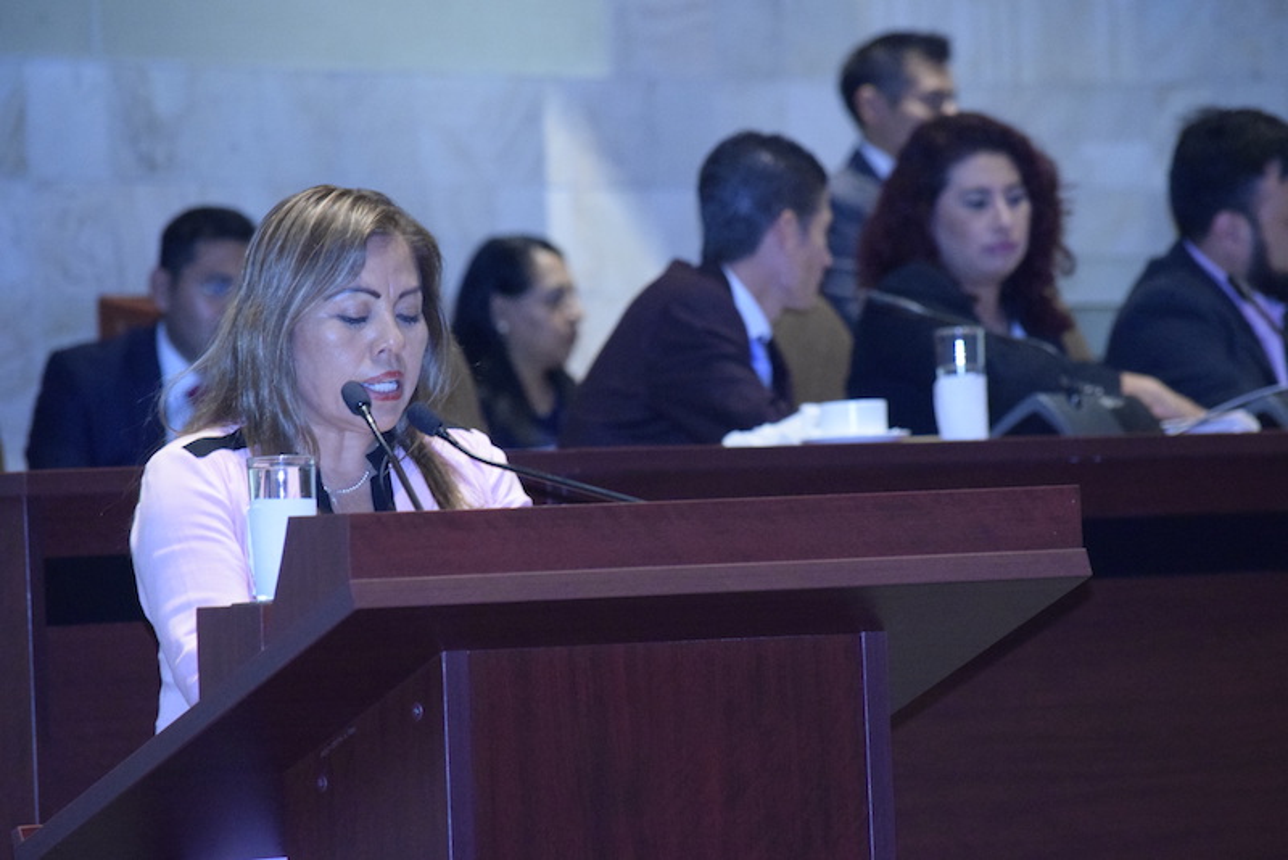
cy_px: 430
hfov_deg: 8.3
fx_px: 8858
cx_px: 644
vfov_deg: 5.6
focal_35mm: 248
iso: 6400
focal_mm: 165
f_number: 5.6
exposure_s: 1/80
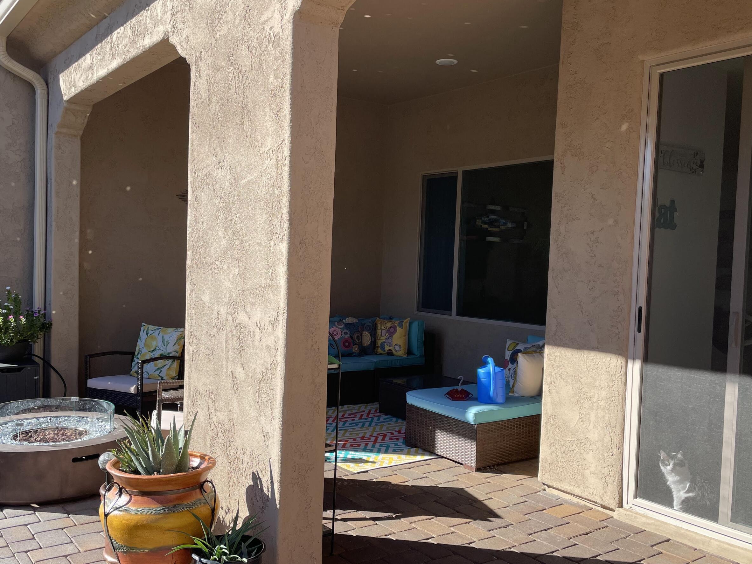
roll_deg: -1.5
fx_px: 717
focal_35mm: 33
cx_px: 350
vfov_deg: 42.9
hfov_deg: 55.3
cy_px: 305
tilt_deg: -2.9
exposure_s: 1/1435
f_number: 1.6
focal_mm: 4.2
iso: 32
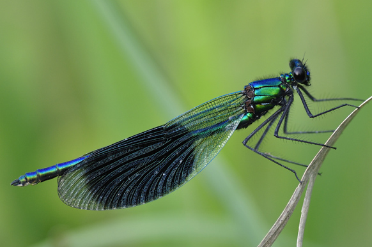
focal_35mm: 232
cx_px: 252
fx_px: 2395
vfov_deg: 5.9
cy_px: 116
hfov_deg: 8.9
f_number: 6.3
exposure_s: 1/160
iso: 400
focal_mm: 100
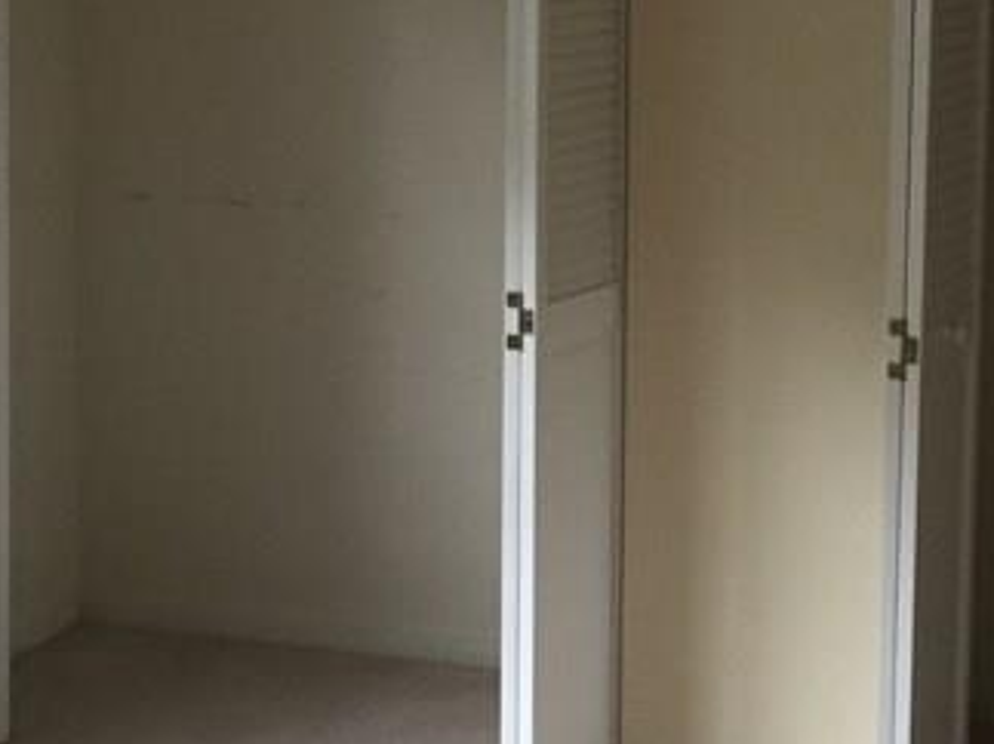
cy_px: 135
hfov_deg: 21.1
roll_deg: -0.7
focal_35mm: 92
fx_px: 2641
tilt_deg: -4.9
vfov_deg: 15.9
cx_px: 772
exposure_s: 1/30
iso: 160
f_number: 2.2
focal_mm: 4.15
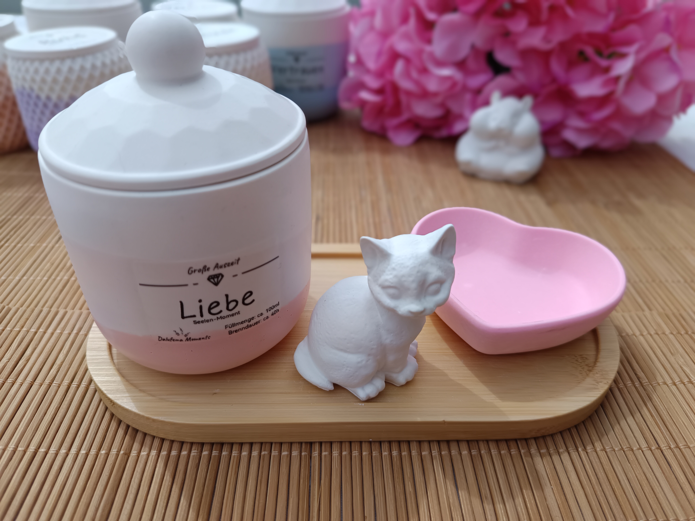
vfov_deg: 56.8
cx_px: 348
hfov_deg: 71.6
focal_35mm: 24
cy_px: 260
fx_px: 482
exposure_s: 1/600
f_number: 1.7
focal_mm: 5.31
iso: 51
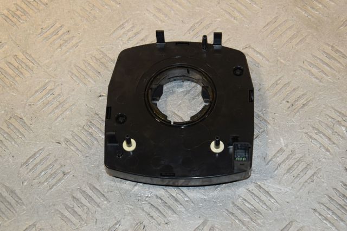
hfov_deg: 26.0
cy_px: 116
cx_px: 174
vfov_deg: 17.5
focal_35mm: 78
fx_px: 751
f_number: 8
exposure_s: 1/200
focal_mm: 52
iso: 800
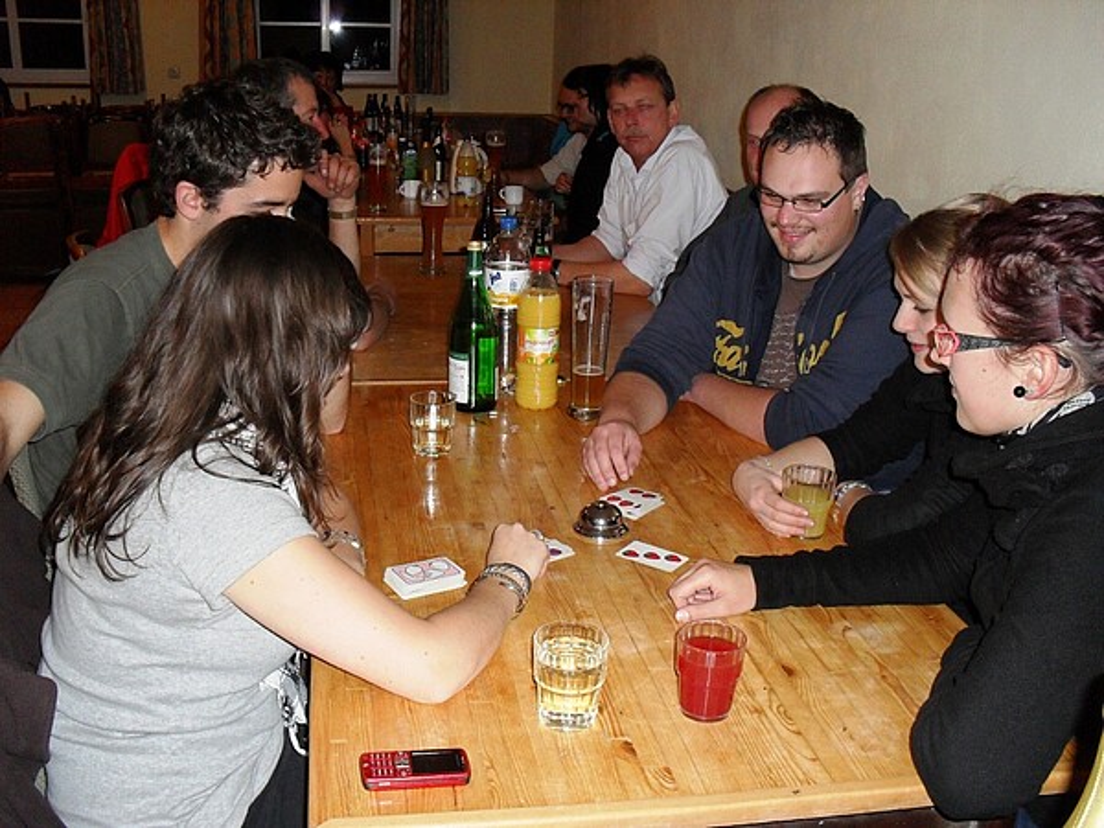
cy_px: 414
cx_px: 552
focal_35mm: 35
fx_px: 1116
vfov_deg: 40.7
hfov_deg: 52.6
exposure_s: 1/45
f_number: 3.2
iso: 200
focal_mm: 6.3
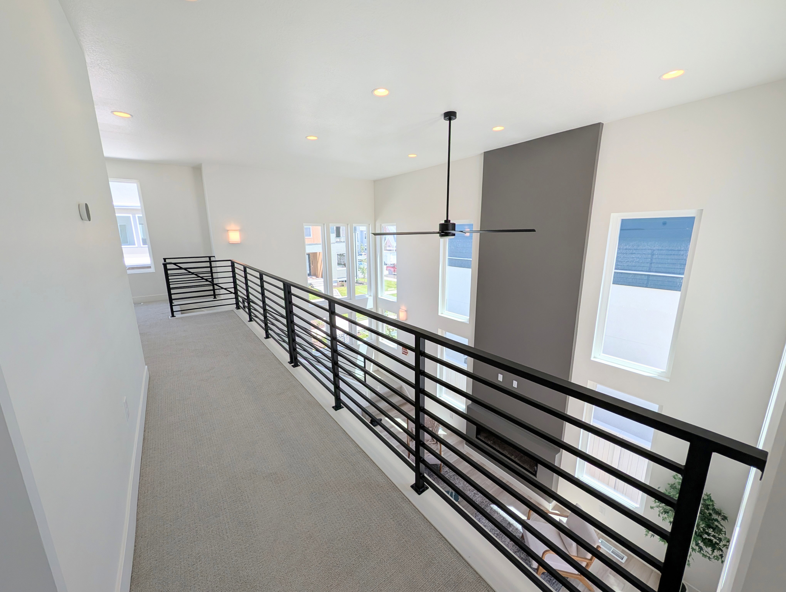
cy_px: 296
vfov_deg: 94.6
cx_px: 393
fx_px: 273
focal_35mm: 12
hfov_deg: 110.5
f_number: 1.7
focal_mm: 2.02
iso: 52
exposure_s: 1/861
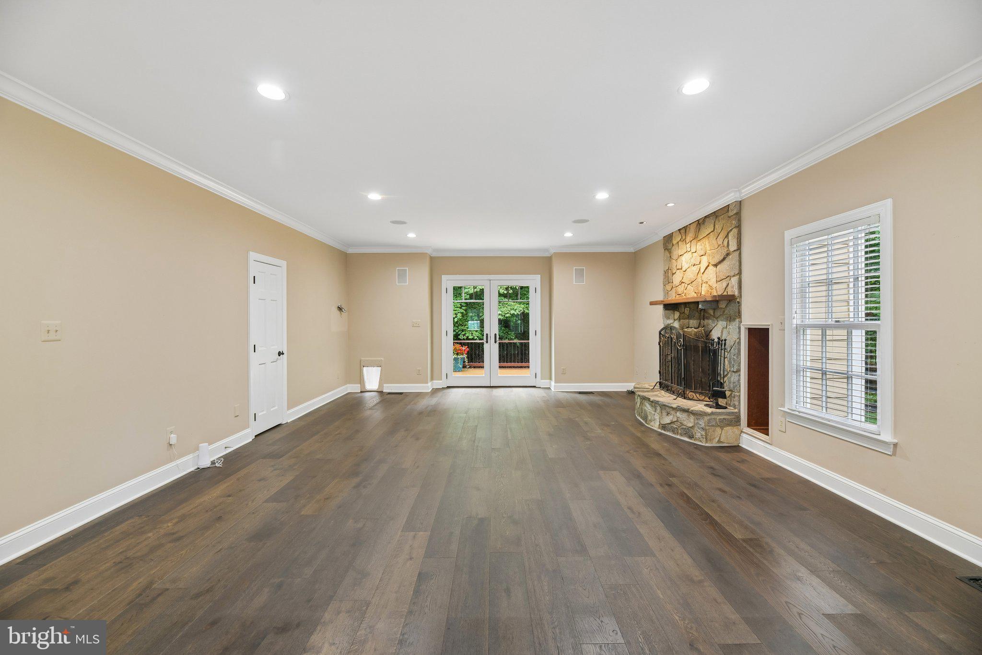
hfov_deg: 104.3
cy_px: 328
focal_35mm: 14
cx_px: 491
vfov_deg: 81.2
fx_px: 382
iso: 400
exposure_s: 1/5
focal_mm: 14
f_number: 8
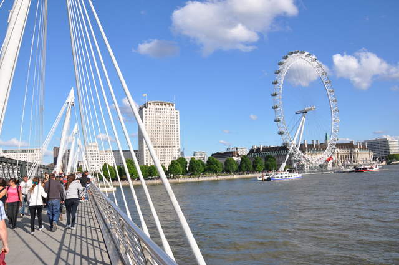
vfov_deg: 47.8
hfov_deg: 67.4
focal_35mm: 27
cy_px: 132
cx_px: 200
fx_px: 299
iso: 200
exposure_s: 1/320
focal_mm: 18
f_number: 9
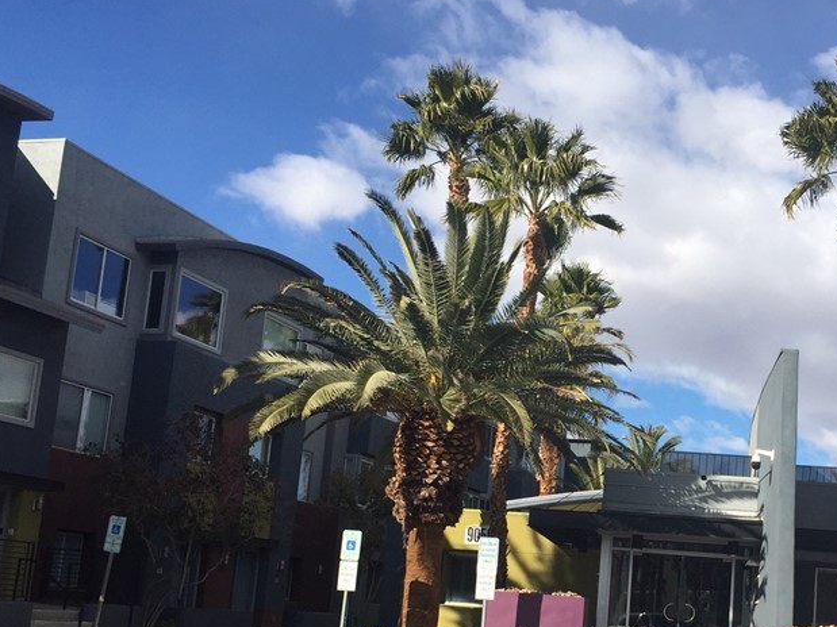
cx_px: 618
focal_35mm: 48
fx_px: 1160
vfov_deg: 29.9
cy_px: 441
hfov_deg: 38.7
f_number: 2.2
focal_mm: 4.15
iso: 32
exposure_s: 1/1980
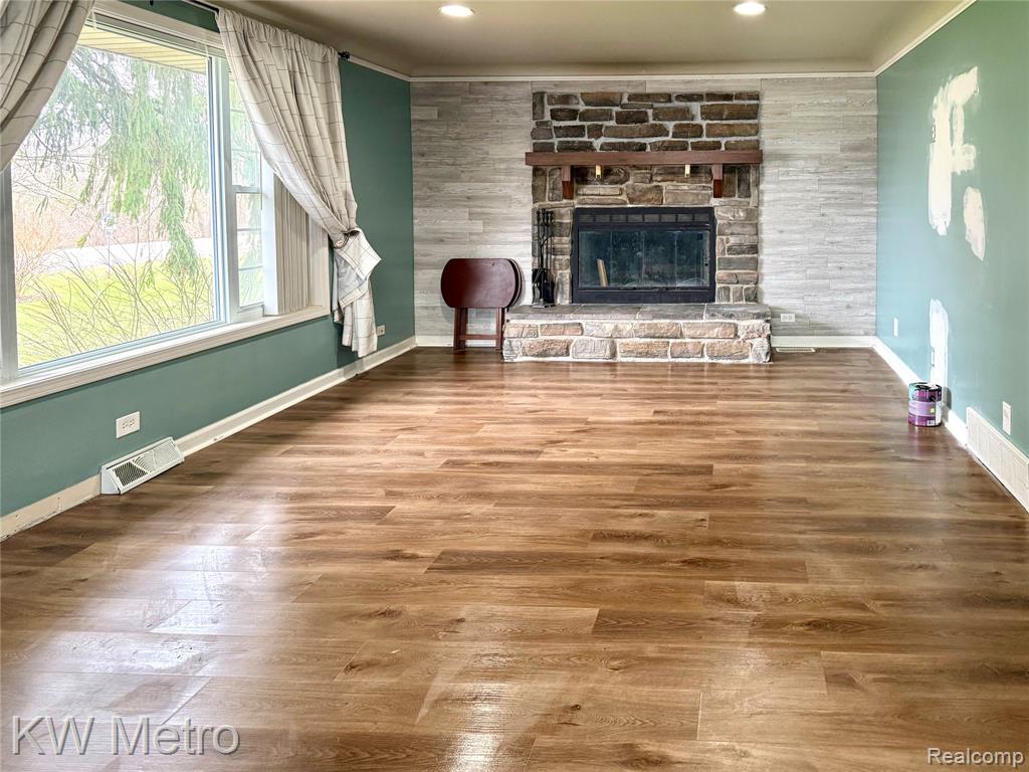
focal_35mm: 24
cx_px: 514
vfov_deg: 56.8
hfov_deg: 71.6
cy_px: 386
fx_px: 713
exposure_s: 1/120
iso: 400
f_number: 1.8
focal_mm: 6.76
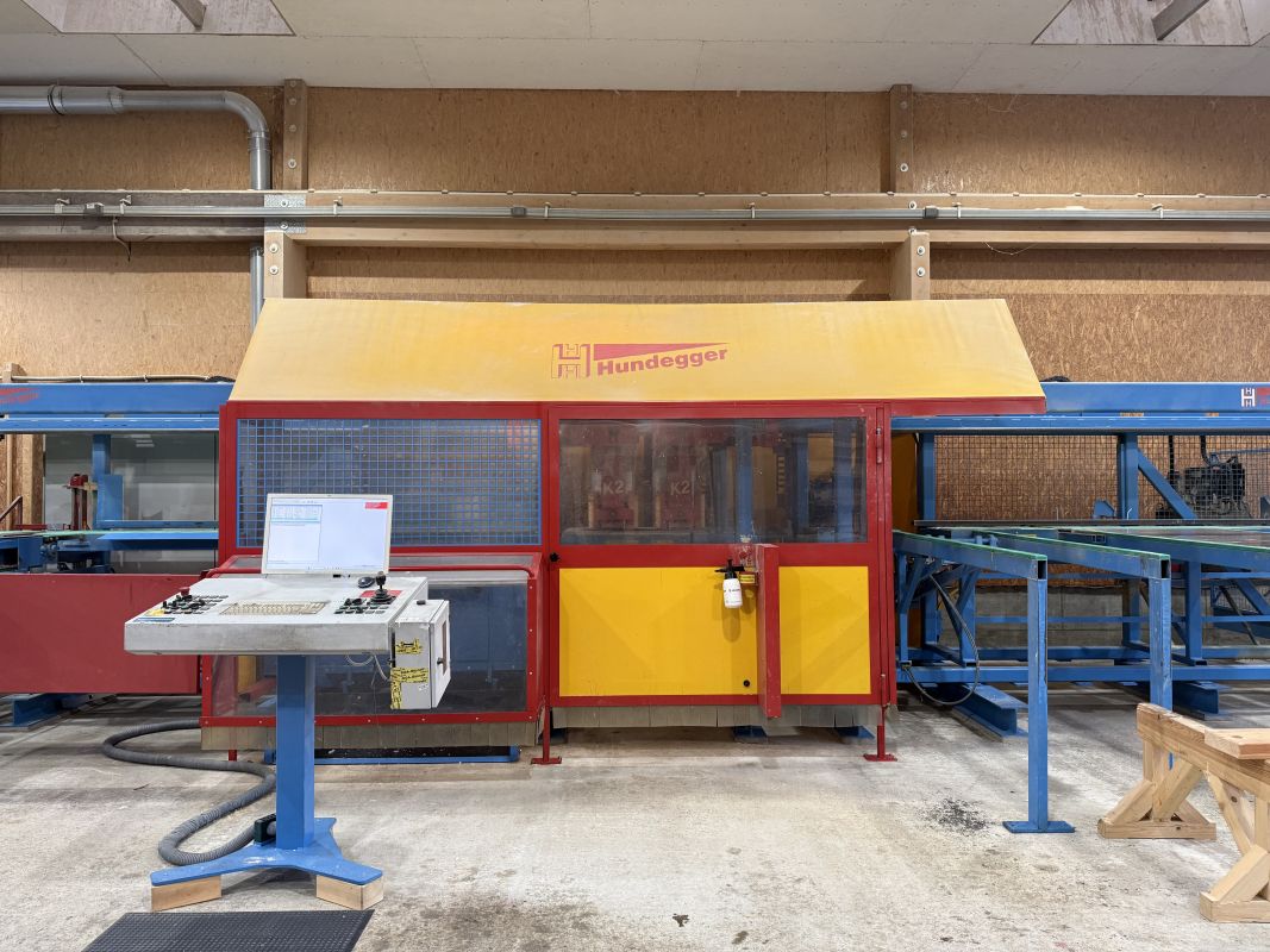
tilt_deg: +1.2
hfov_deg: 71.6
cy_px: 476
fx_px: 880
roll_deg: +0.1
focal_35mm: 24
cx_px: 635
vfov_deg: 56.8
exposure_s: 1/60
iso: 200
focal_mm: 6.76
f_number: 1.78
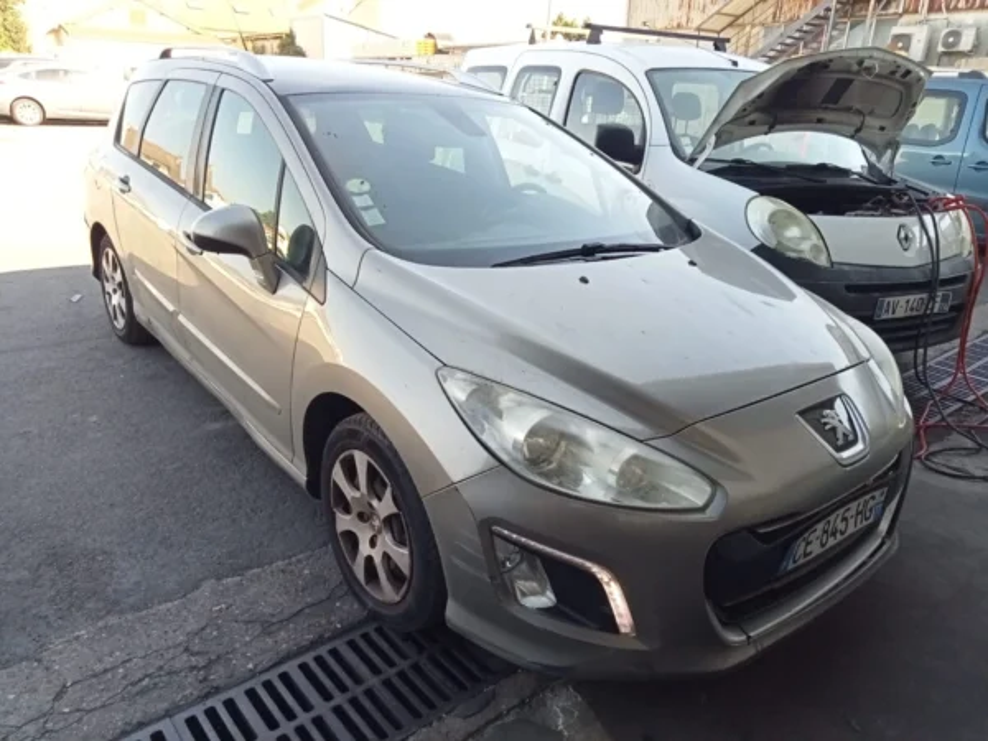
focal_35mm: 28
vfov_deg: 49.7
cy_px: 370
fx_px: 799
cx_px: 494
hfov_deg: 63.4
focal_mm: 3.46
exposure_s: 1/155
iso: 103
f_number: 2.2
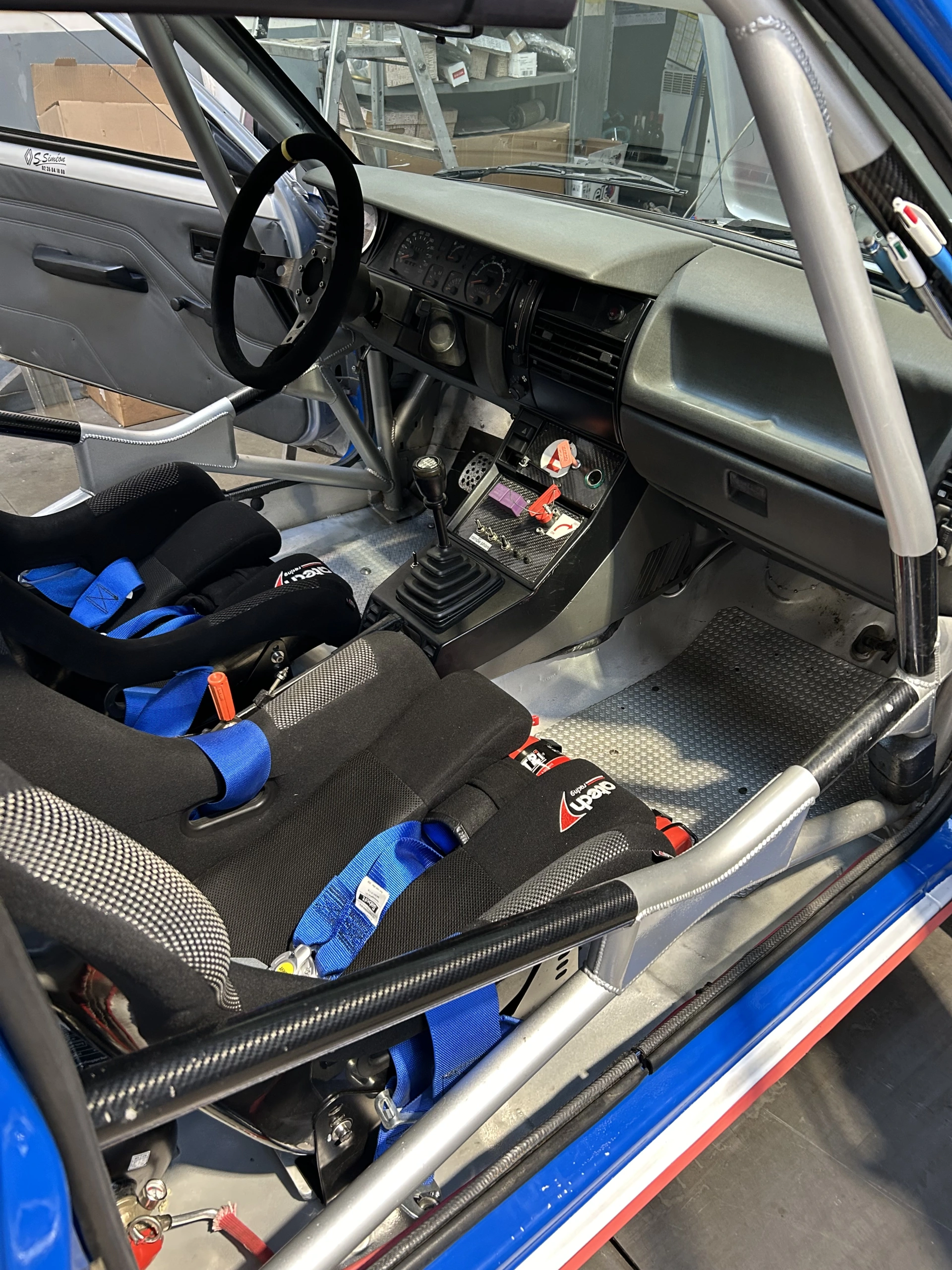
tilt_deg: -34.5
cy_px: 635
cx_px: 476
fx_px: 953
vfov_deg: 67.3
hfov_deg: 53.1
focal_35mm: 26
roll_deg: -1.2
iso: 250
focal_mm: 5.7
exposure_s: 1/50
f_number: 1.5
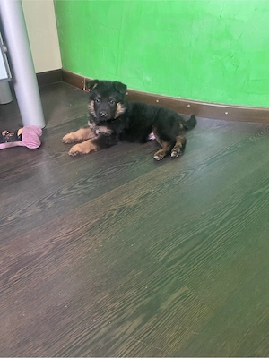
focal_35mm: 26
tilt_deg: -37.3
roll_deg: -1.3
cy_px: 179
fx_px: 269
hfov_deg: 53.1
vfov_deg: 67.3
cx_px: 134
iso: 500
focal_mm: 4.25
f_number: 1.8
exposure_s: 1/53
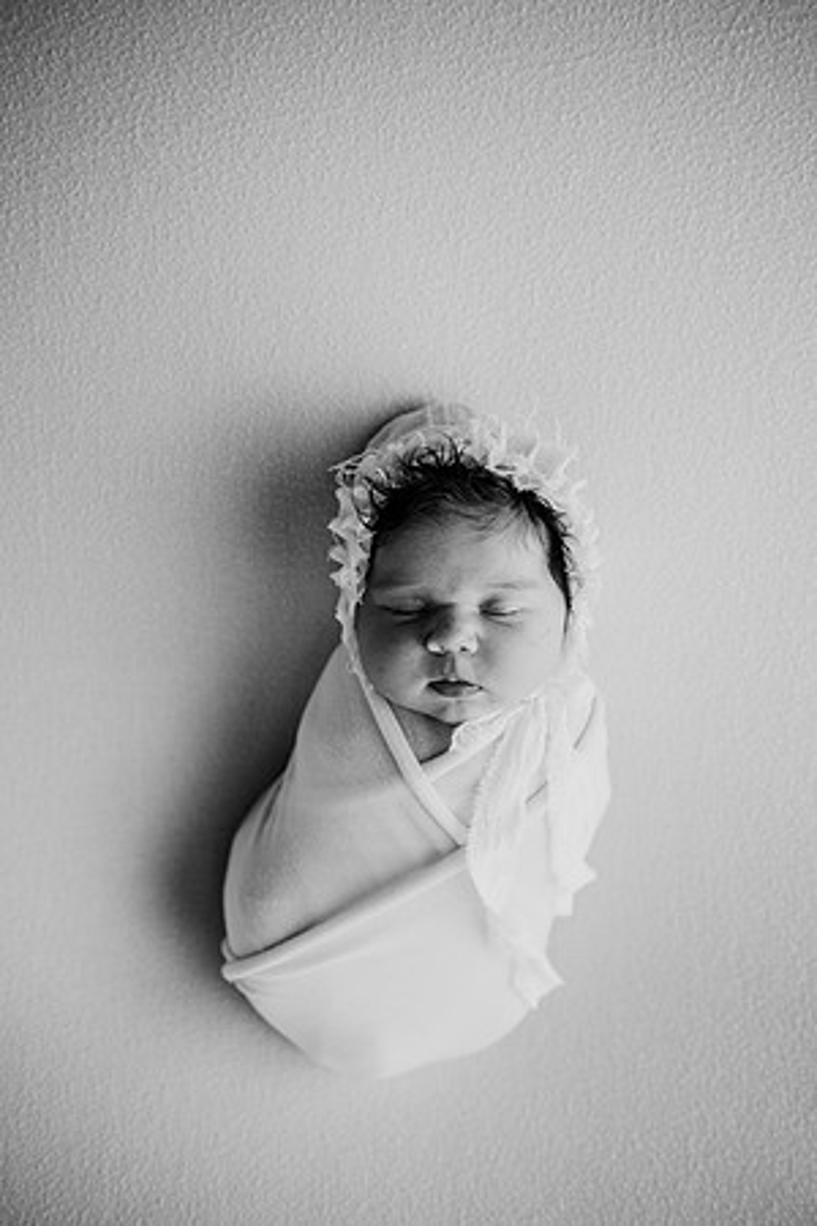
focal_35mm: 24
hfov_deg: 53.1
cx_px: 408
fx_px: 817
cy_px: 613
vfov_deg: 73.7
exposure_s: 1/160
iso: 100
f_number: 2.5
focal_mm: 24
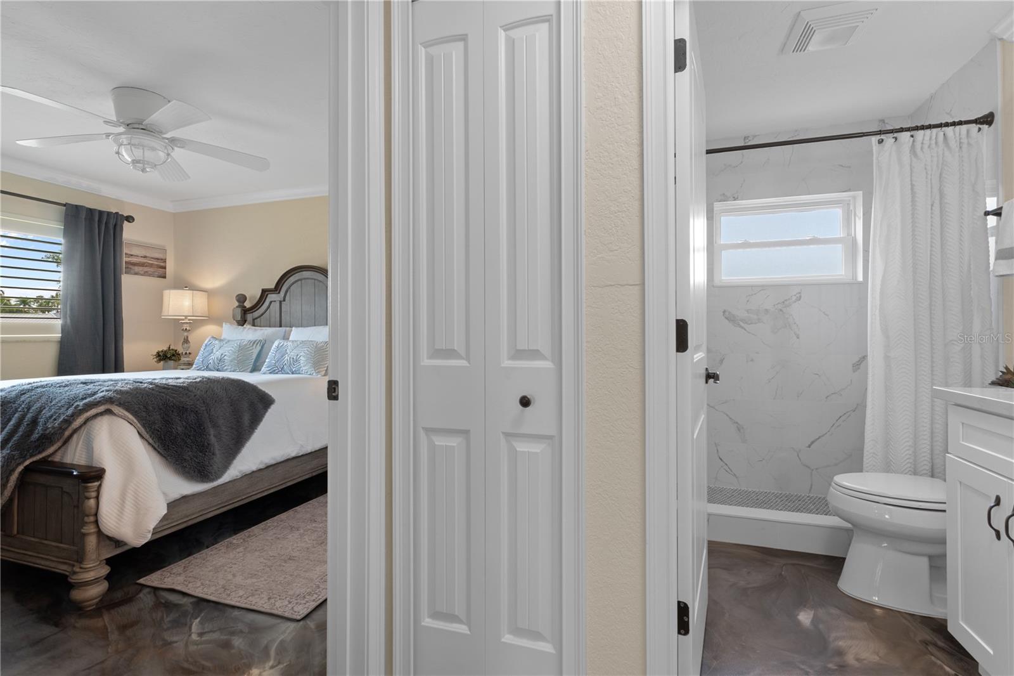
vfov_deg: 72.0
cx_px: 507
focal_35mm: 16
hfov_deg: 95.0
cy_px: 338
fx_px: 465
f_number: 8
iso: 250
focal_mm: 11
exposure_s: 1/4
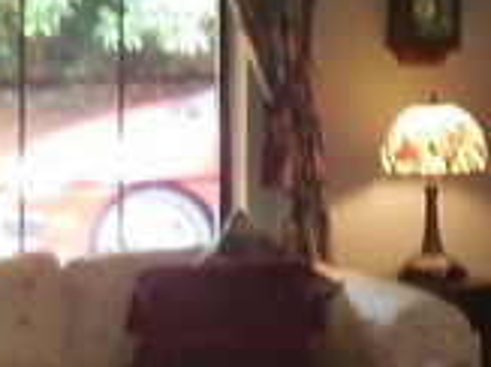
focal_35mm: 157
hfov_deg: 12.3
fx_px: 2225
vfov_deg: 9.4
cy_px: 12
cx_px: 590
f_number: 3.3
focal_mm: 4.5
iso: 450
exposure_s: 1/25
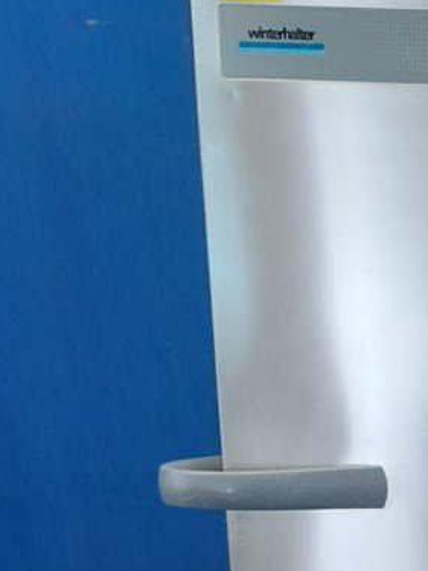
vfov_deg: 23.1
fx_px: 1221
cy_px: 760
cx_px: 605
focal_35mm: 74
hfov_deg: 18.1
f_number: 1.8
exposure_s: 1/33
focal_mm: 4
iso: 320
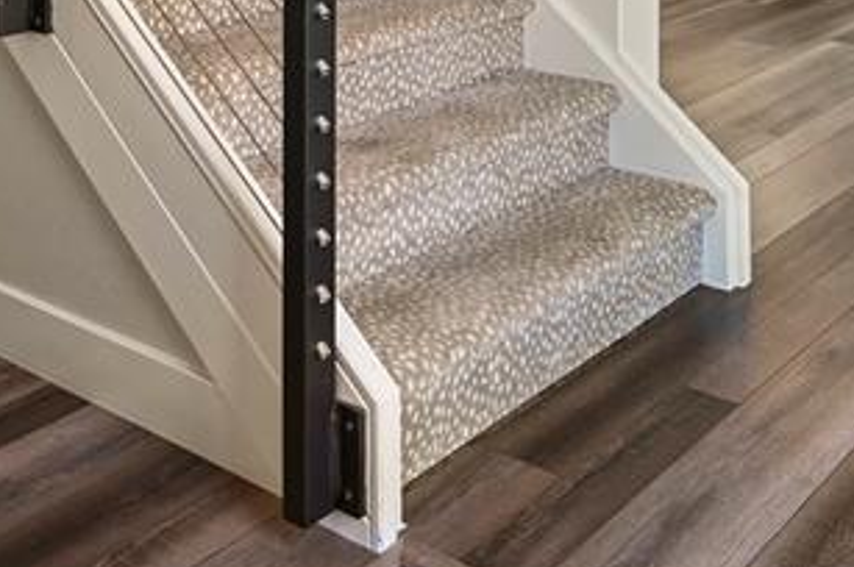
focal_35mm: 50
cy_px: -268
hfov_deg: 36.2
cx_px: 830
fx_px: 1185
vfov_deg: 22.4
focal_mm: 15
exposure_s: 1/4
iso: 400
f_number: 8
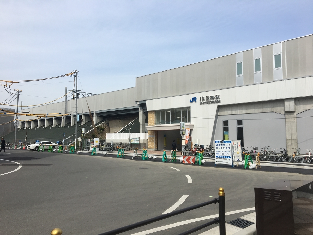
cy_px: 118
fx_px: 262
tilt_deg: +4.9
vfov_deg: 48.2
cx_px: 156
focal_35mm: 29
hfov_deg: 61.7
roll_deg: -0.4
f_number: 2.2
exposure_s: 1/1923
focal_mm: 4.15
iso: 25
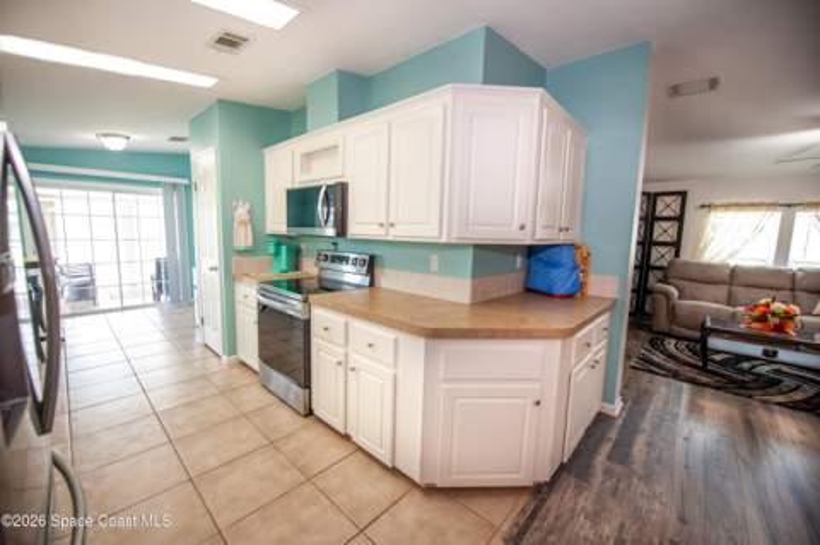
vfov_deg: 81.1
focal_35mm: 14
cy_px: 272
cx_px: 410
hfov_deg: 104.3
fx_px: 319
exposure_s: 1/320
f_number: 3.2
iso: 1250
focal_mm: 14
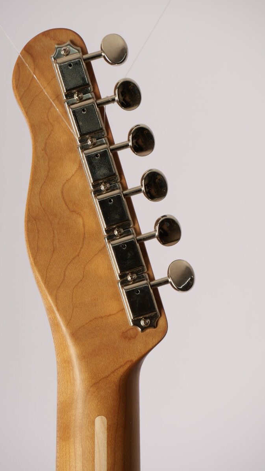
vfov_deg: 7.1
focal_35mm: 306
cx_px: 92
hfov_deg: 4.0
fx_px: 3821
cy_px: 235
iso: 200
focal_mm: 140
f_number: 7.1
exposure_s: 1/200
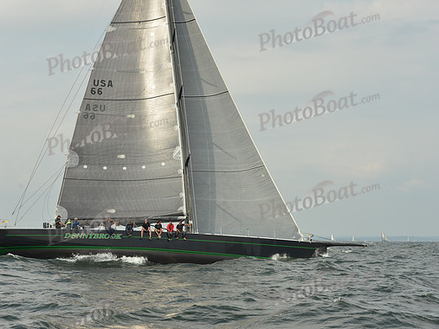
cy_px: 166
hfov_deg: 25.3
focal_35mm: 77
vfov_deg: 19.1
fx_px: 976
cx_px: 214
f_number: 7.1
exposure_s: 1/1250
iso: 320
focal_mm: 70
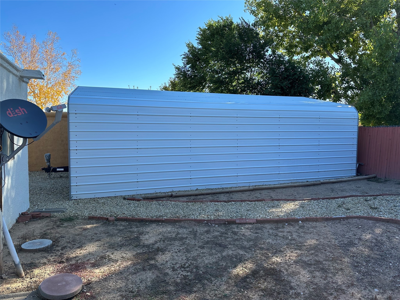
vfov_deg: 56.8
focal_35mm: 24
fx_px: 277
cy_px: 150
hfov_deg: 71.6
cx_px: 200
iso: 80
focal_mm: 6.86
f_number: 1.78
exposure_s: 1/1517
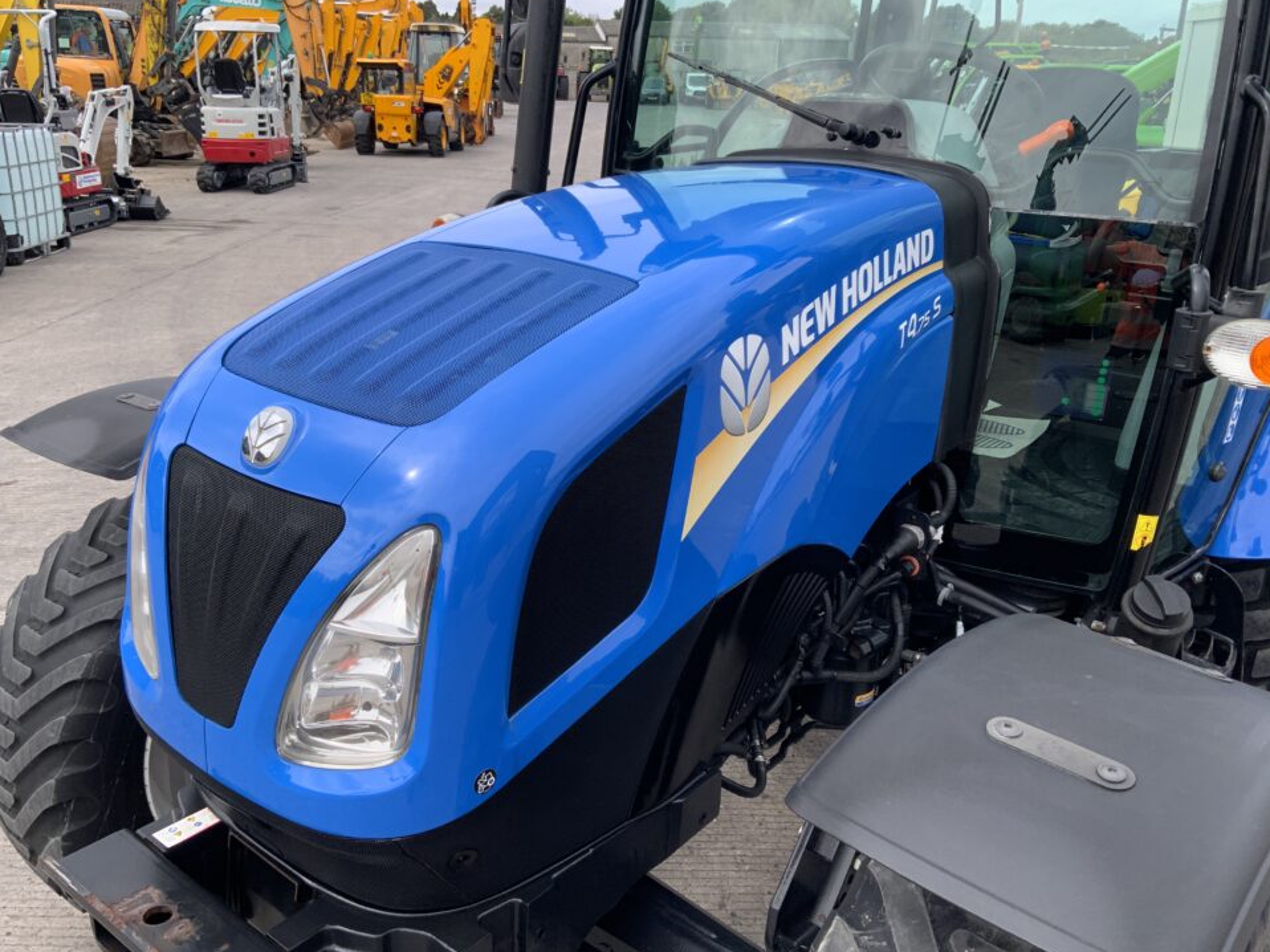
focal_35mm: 31
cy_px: 489
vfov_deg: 45.4
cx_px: 605
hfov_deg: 58.3
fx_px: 1137
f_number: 1.8
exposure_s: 1/719
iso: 16
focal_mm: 3
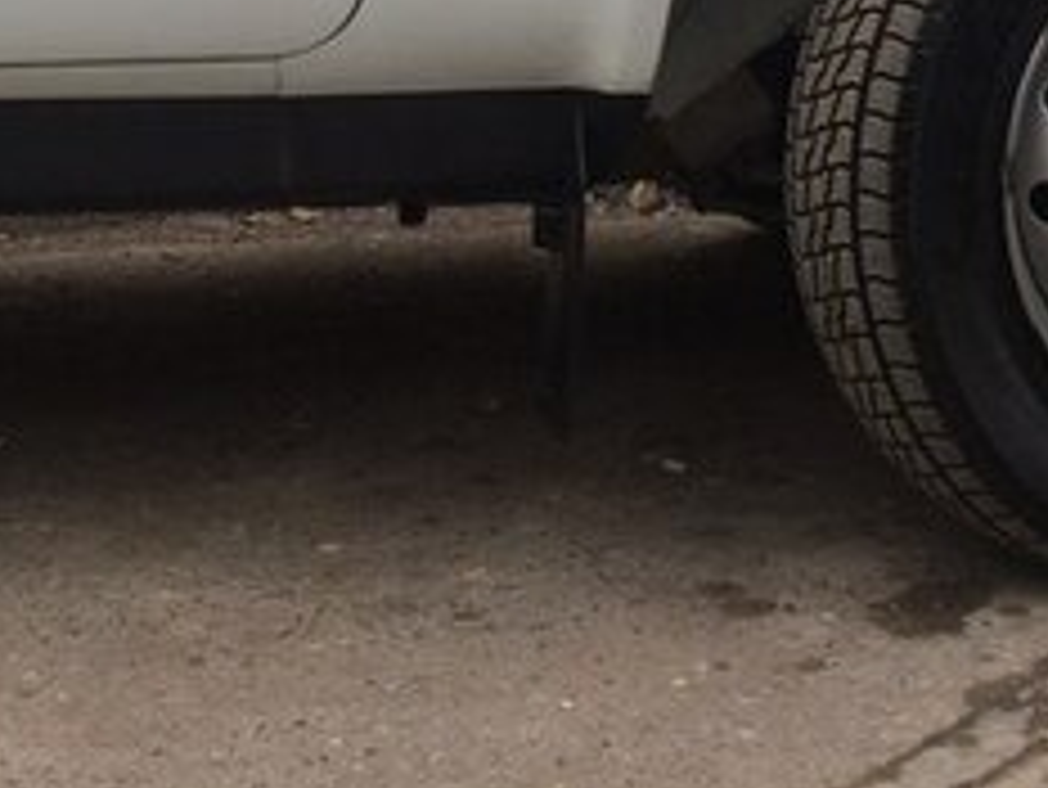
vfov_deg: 16.8
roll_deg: +2.3
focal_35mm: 82
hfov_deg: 23.8
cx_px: 427
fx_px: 2484
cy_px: -299
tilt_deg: -1.9
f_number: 2.2
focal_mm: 4.15
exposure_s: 1/102
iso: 32
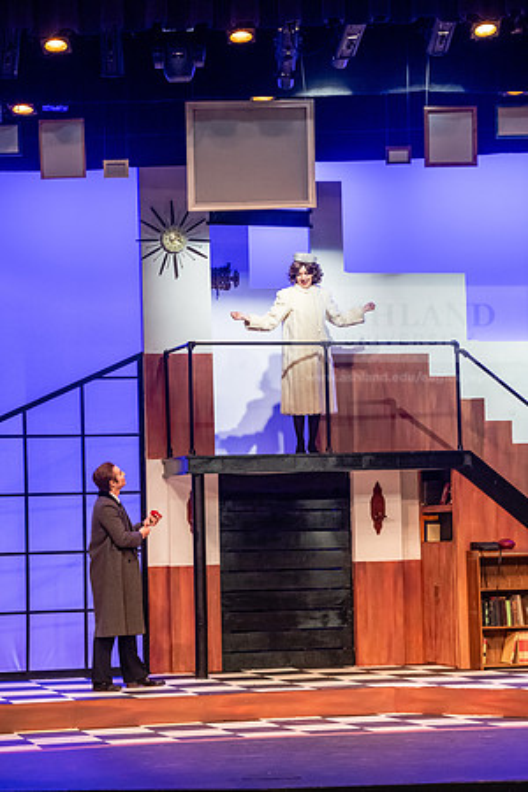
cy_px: 396
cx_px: 264
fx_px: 2200
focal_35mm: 100
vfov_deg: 20.4
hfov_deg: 13.7
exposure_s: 1/200
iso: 3200
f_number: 3.5
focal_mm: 100
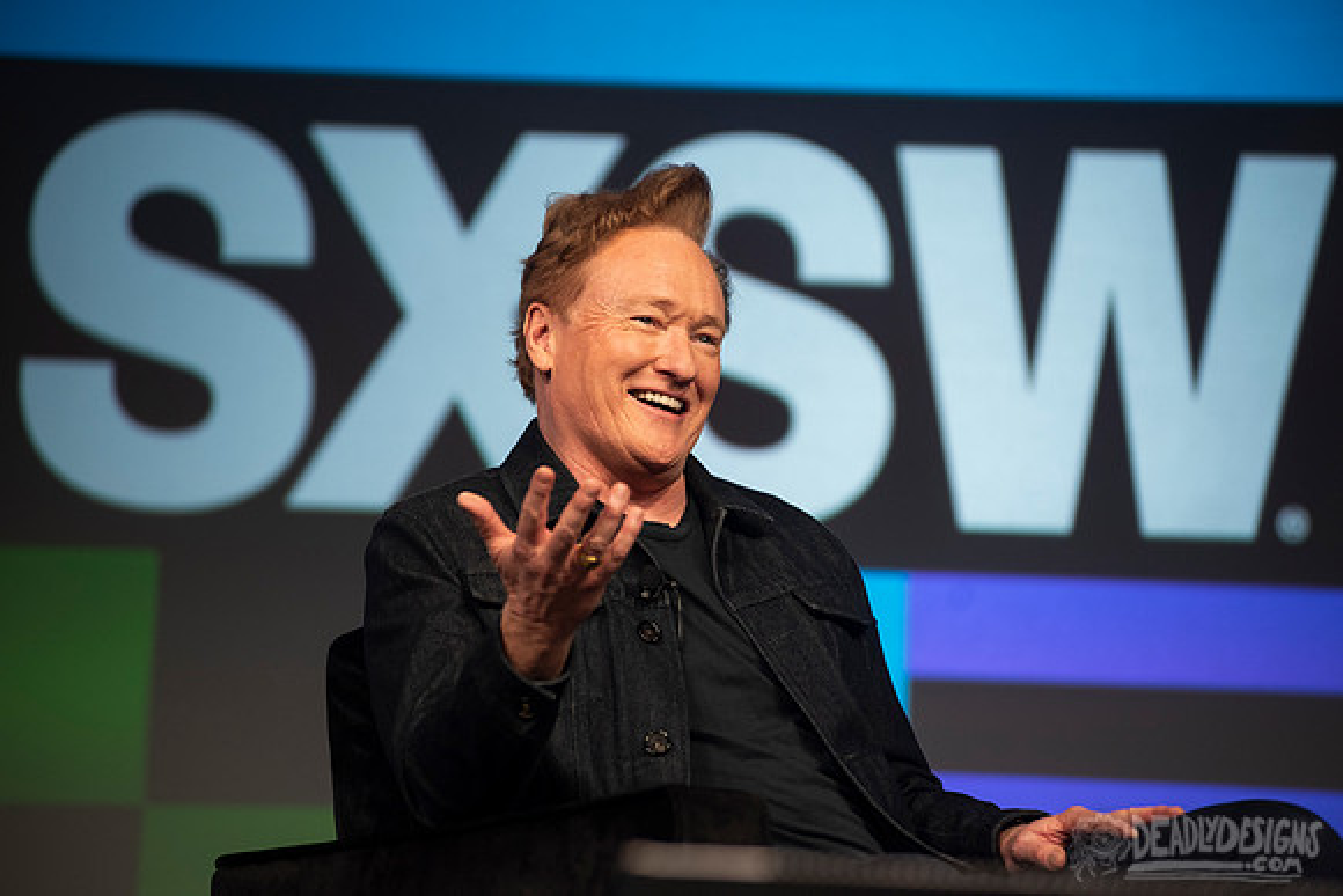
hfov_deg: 12.1
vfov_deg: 8.1
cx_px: 672
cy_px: 448
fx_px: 6343
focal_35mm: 170
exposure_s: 1/320
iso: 1250
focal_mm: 170
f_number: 4
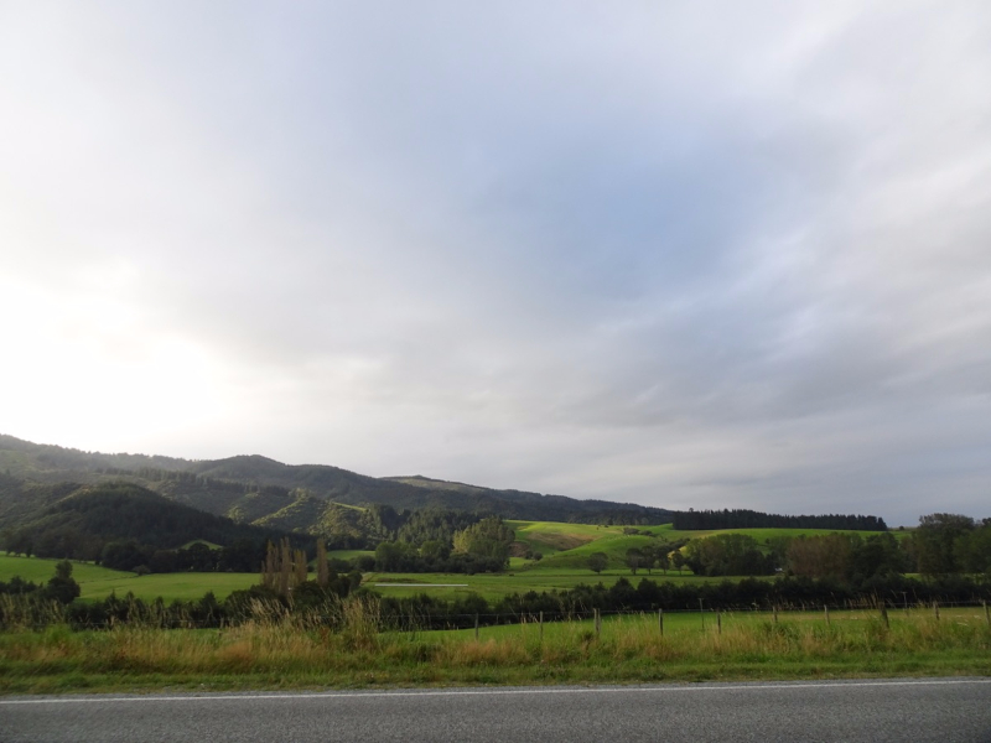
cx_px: 496
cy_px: 372
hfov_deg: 71.6
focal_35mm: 24
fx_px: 687
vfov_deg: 56.8
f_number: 3.5
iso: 80
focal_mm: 4.1
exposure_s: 1/200
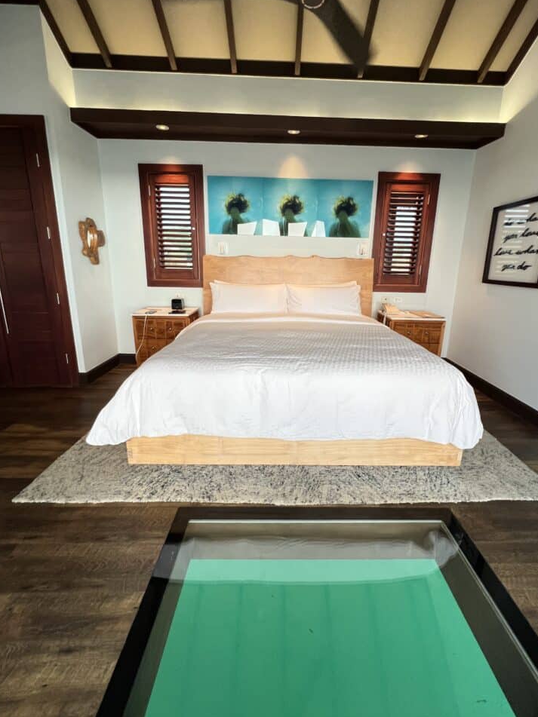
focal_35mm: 14
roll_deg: -2.1
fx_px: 290
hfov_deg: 85.6
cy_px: 333
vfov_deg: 101.9
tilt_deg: -13.8
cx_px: 284
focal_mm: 1.57
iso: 160
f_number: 1.8
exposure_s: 1/100
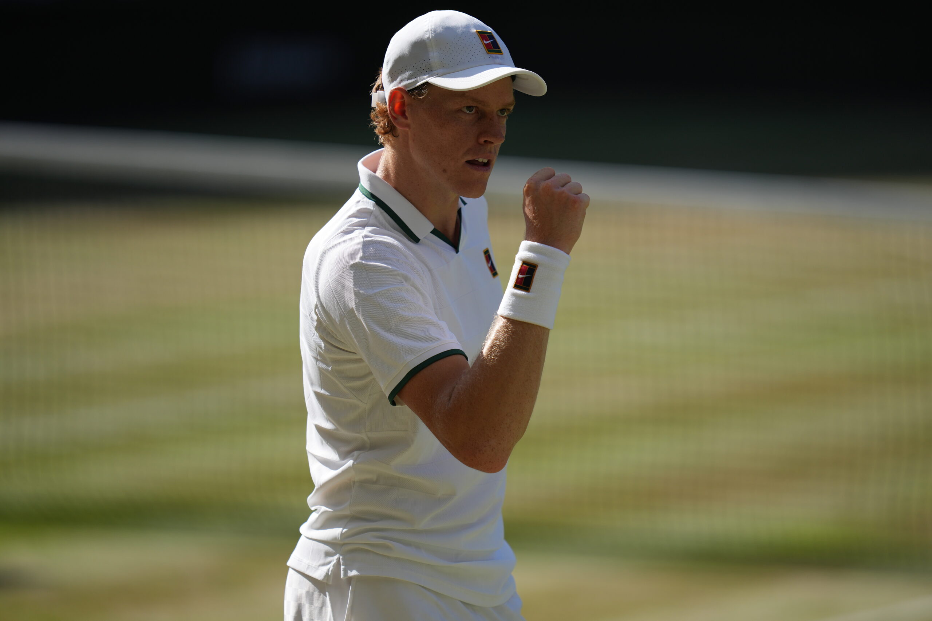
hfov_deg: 5.2
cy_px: 310
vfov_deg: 3.4
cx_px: 466
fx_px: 10355
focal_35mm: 400
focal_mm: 400
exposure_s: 1/2500
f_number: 2.8
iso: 200
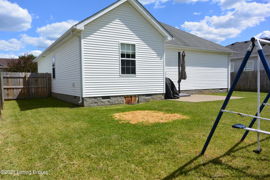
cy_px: 90
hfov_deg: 67.4
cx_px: 135
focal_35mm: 27
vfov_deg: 47.9
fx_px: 202
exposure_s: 1/1250
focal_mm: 10
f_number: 5
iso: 160
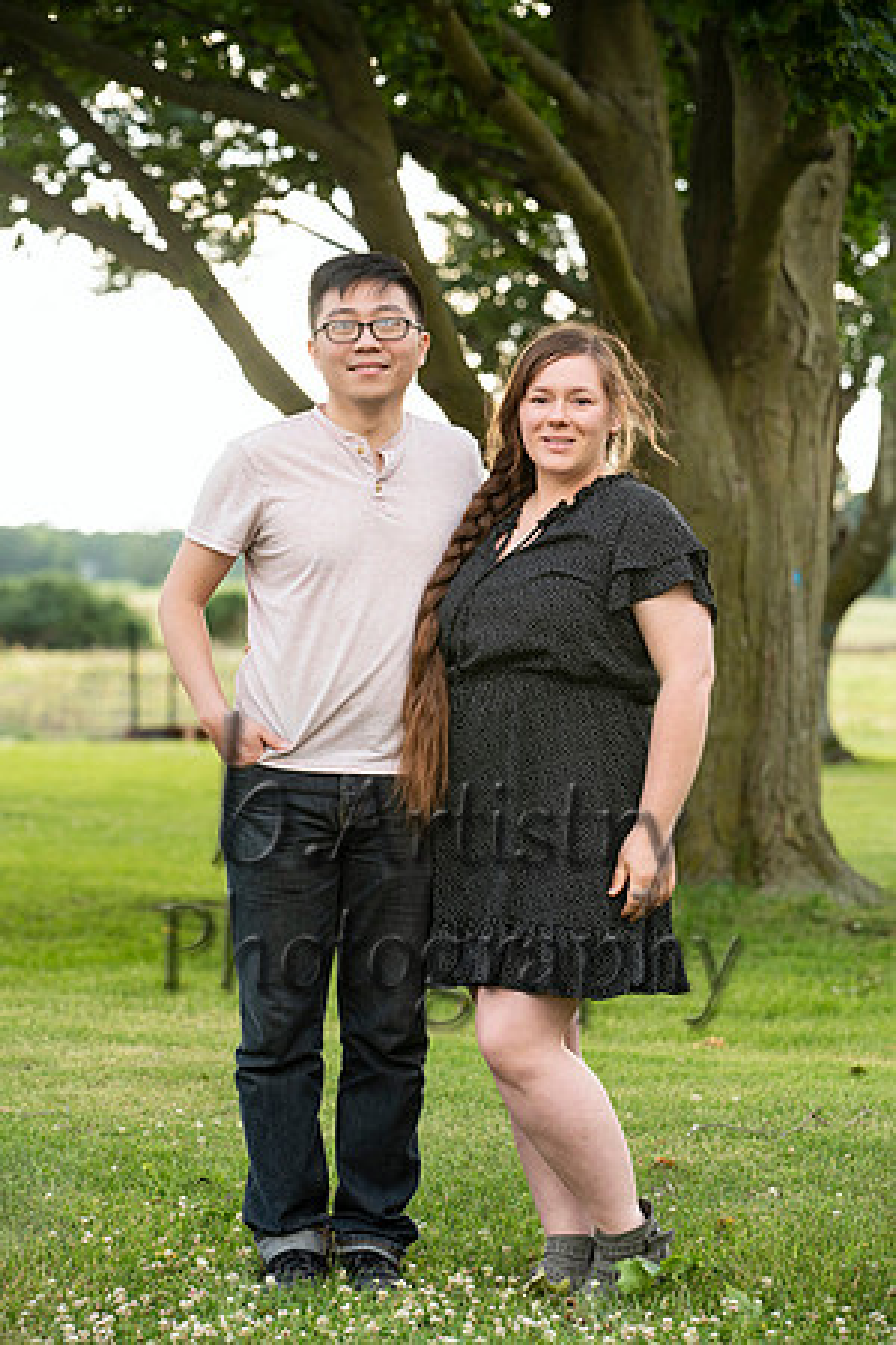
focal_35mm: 125
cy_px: 672
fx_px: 4666
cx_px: 448
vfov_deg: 16.4
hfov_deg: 11.0
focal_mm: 125
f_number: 5
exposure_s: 1/125
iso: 320
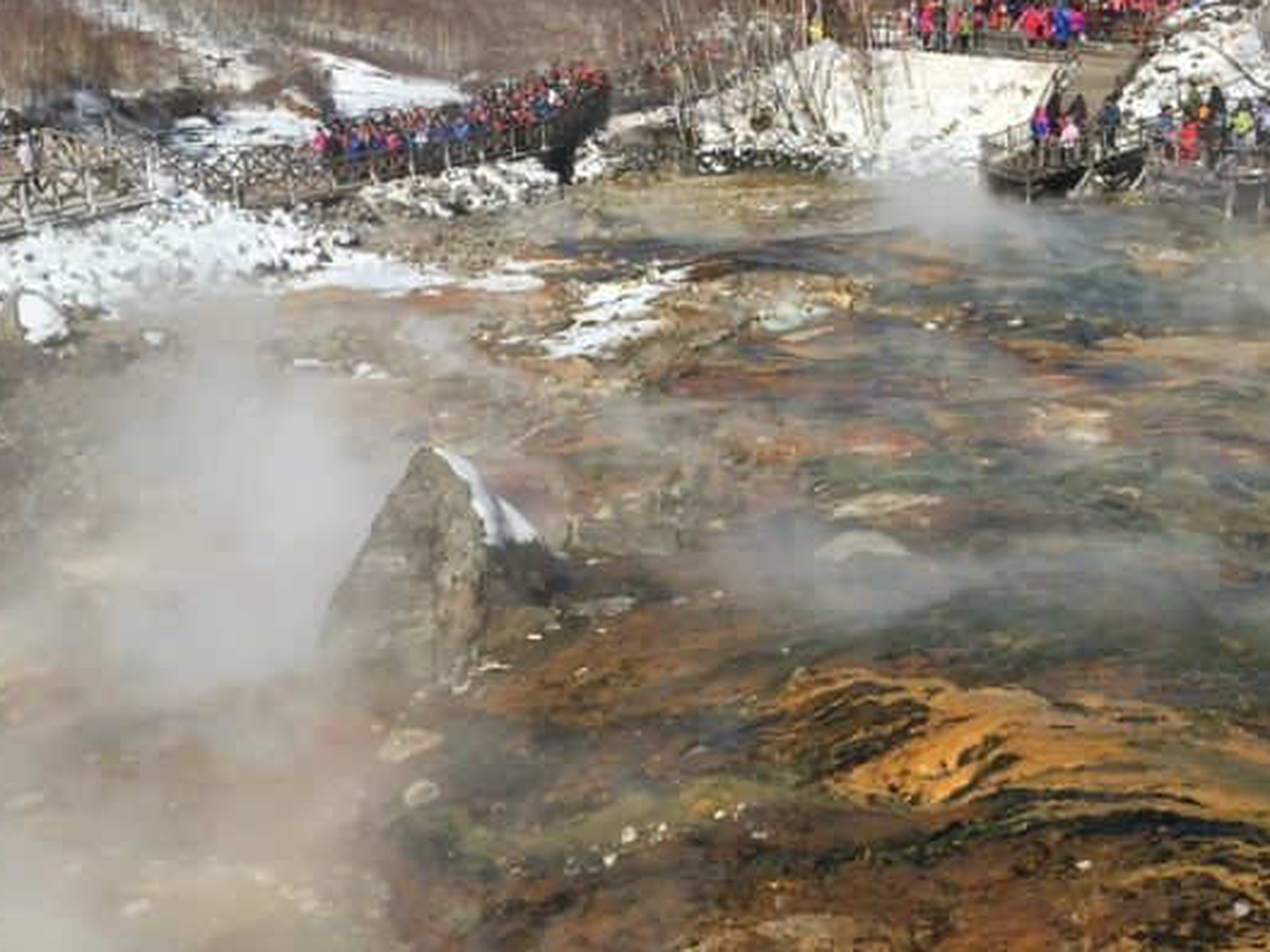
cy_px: 562
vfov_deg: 32.8
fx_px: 1614
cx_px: 776
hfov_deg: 42.7
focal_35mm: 44
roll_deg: -0.9
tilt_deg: -24.8
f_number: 2.2
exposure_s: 1/3049
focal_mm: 4.15
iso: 32
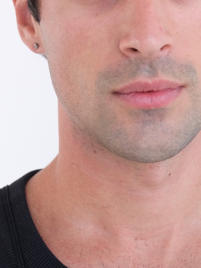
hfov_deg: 11.0
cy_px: 80
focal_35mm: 135
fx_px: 1046
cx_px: 140
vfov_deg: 14.6
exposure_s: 1/180
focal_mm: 39
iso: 640
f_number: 4.5
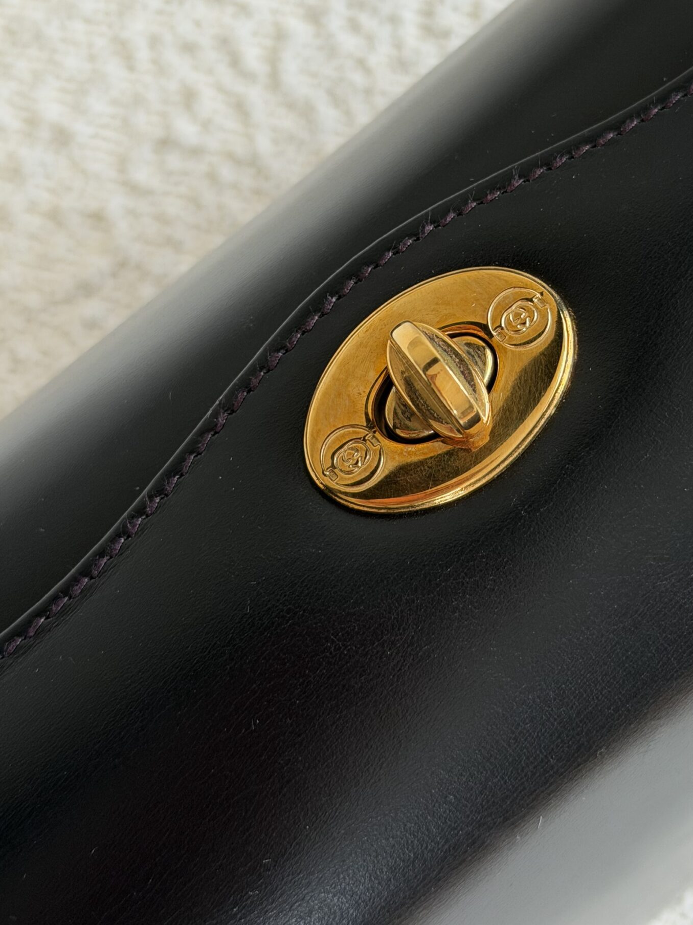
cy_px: 344
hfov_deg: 21.5
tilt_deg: -78.2
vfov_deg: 28.5
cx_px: 450
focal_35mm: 68
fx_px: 1815
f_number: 1.78
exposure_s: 1/79
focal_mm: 6.76
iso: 100
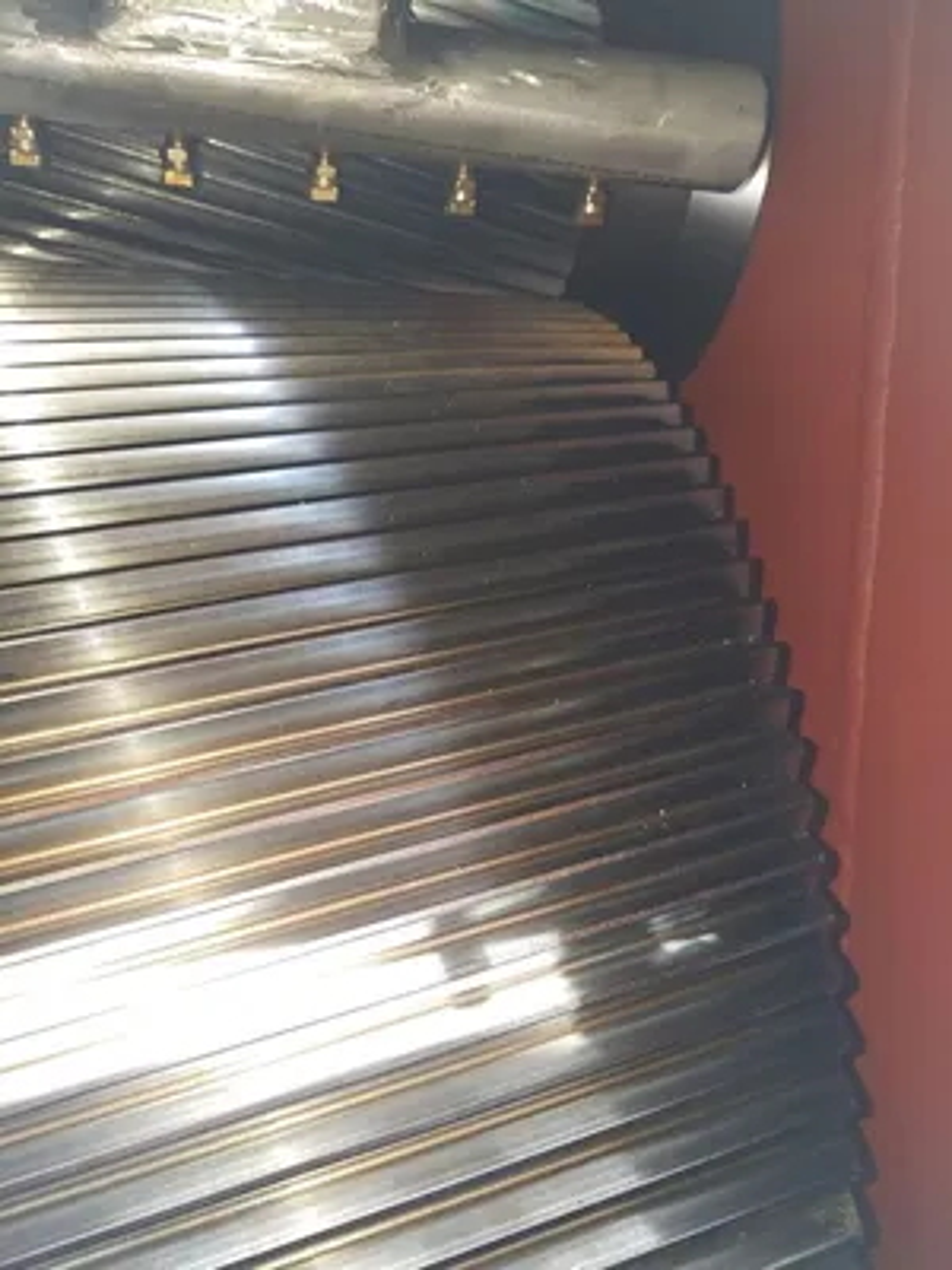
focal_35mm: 26
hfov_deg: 53.1
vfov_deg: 67.3
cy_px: 635
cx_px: 476
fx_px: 953
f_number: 1.7
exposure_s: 1/60
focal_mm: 4.2
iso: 64
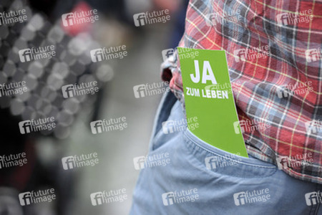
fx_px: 1386
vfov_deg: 8.9
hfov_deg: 13.2
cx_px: 161
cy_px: 108
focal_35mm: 155
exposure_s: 1/640
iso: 640
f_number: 5
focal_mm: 155
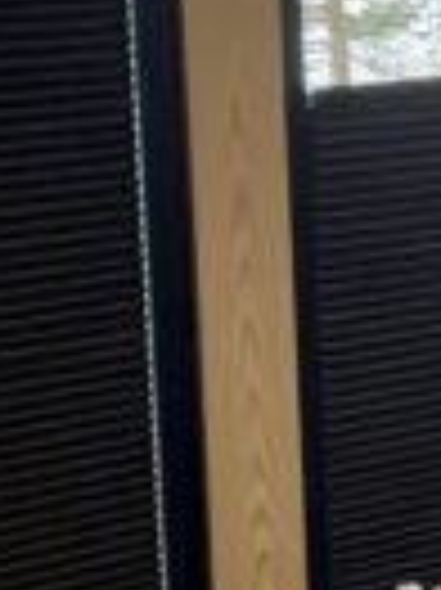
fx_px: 2433
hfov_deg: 9.3
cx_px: 1044
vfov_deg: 13.8
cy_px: 185
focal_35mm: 143
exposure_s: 1/121
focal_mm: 4.2
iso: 50
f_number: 1.6
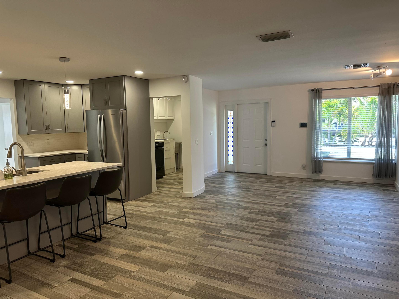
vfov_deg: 56.8
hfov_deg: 71.6
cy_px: 150
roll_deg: +0.5
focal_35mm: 24
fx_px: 277
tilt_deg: -5.6
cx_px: 200
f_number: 1.78
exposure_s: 1/120
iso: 160
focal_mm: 6.86
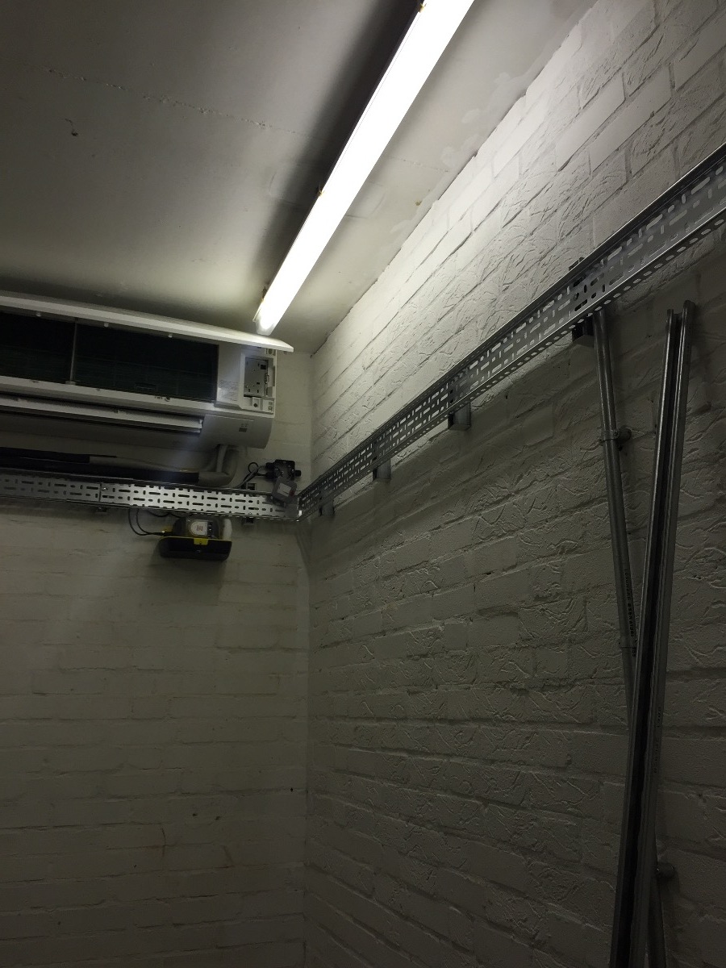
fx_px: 811
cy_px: 484
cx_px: 363
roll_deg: -0.1
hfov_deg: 48.2
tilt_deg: +16.3
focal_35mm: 29
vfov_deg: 61.7
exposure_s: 1/100
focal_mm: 4.15
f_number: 2.2
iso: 50
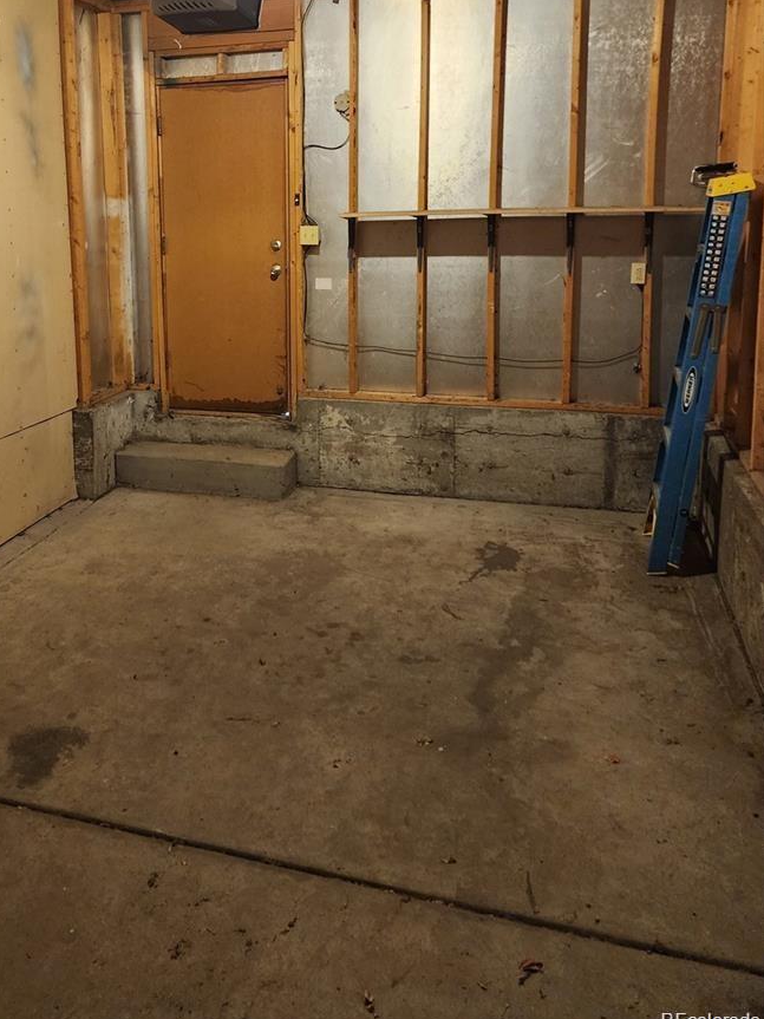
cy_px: 327
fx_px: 942
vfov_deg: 55.5
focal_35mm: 32
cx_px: 235
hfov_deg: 43.3
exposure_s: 1/40
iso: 640
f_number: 1.8
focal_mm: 6.4
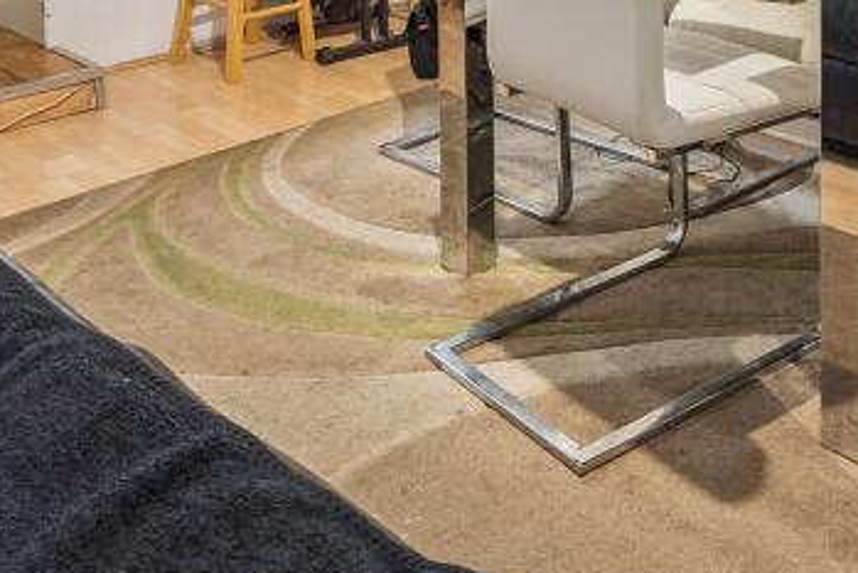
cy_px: -242
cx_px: 565
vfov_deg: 23.8
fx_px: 1121
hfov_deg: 41.4
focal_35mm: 47
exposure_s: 1/4
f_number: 5.6
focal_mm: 16
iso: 320
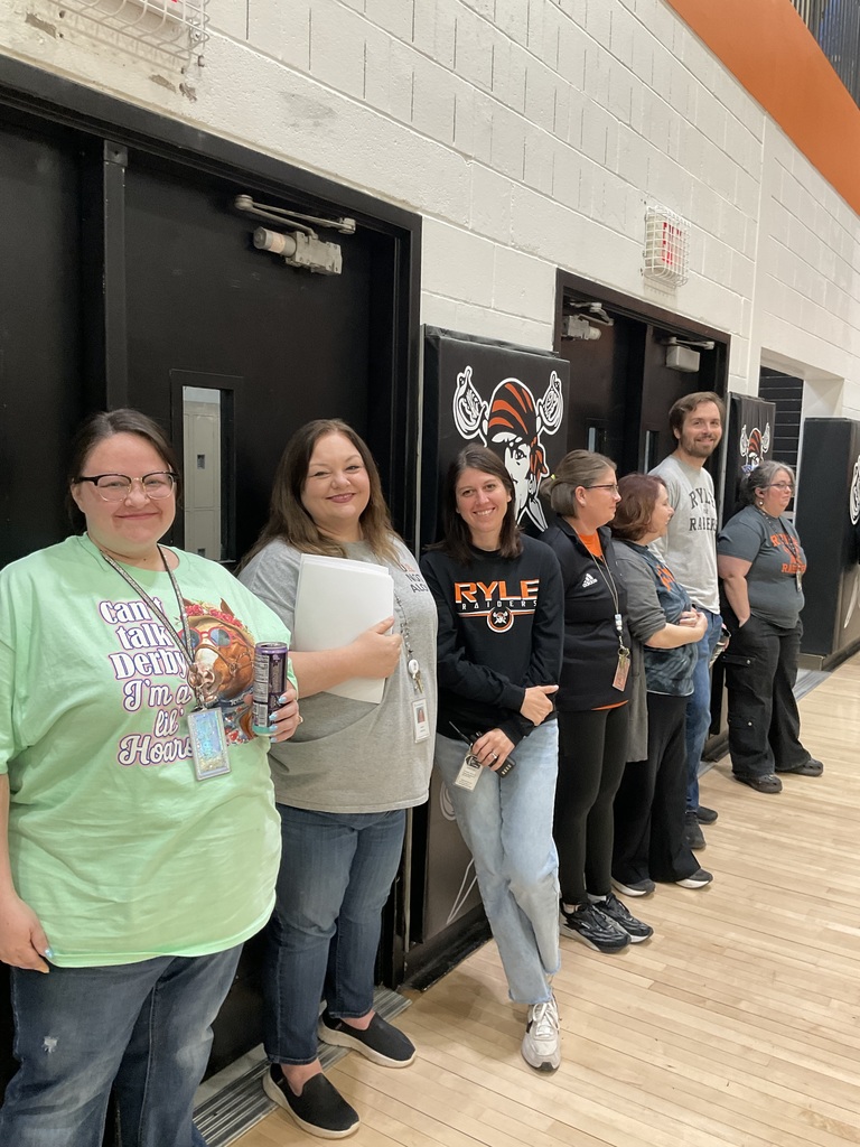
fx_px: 961
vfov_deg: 61.7
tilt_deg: -7.6
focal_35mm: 29
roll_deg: -2.4
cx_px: 430
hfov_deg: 48.2
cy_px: 574
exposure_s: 1/60
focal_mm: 3
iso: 100
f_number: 1.8
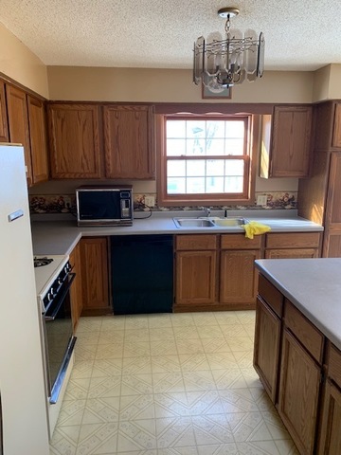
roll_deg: +0.6
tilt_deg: -11.3
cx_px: 170
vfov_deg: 67.3
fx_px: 341
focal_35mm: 26
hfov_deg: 53.1
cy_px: 228
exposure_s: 1/120
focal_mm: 4.25
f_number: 1.8
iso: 100
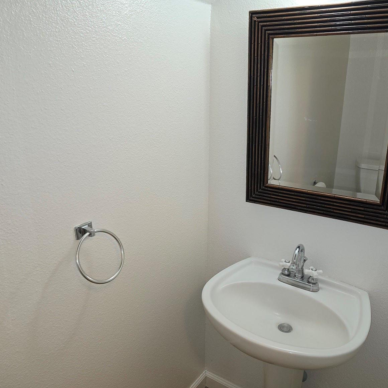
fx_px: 355
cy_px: 195
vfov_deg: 57.3
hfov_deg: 56.9
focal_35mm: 28
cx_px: 230
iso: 64
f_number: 1.7
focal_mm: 6.3
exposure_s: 1/60
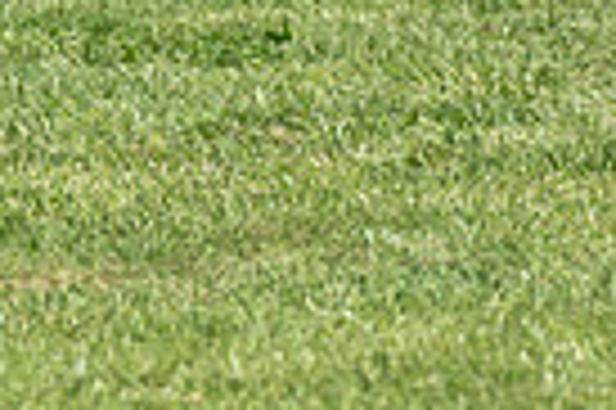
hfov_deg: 4.1
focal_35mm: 508
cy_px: -300
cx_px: 724
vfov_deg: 2.7
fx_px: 8682
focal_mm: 120
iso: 250
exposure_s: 1/1000
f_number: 5
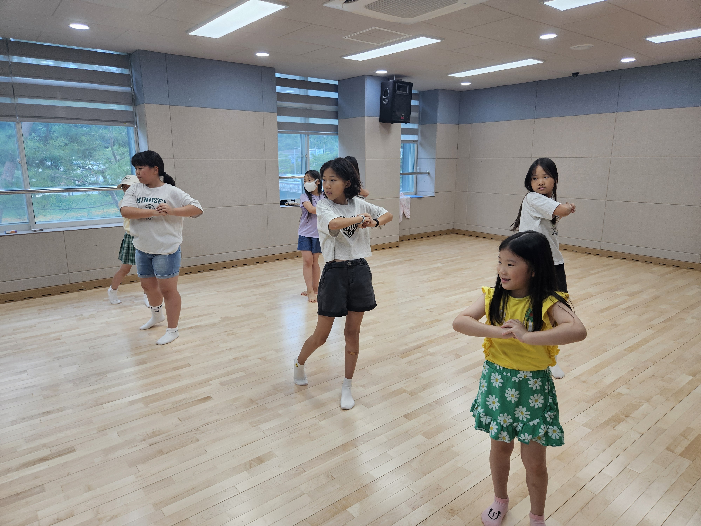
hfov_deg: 73.9
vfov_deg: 58.9
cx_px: 350
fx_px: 466
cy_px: 263
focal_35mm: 23
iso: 80
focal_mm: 5.4
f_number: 1.8
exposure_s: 1/120
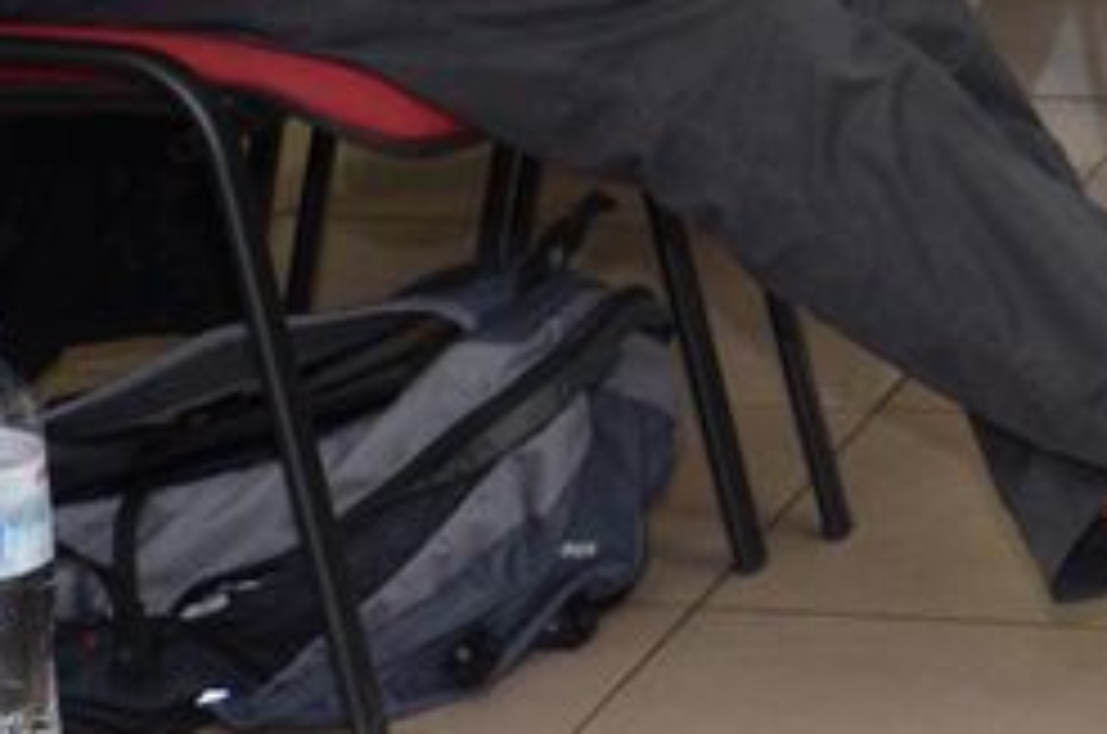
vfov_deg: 6.4
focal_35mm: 205
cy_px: -957
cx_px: 1732
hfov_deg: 9.7
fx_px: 6291
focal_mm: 24
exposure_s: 1/250
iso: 800
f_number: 3.8
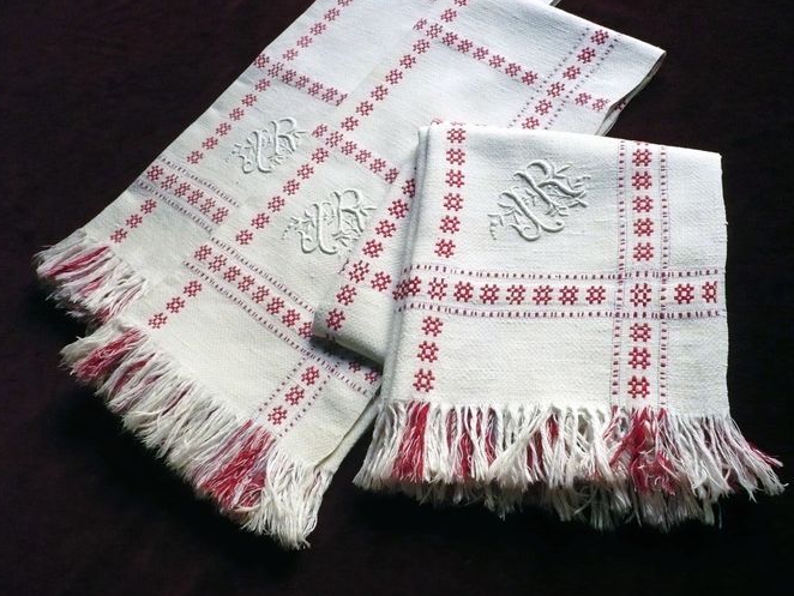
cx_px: 409
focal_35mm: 37
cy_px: 292
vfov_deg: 38.7
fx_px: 849
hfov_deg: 50.1
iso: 400
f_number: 2.8
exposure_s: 1/250
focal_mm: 5.8
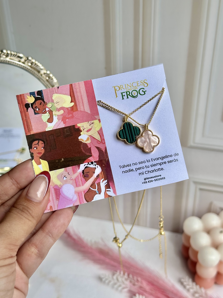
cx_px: 112
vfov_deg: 39.7
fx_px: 412
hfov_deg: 30.3
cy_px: 149
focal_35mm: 48
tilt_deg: -40.1
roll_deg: +3.1
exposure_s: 1/1613
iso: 64
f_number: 1.78
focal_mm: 6.86
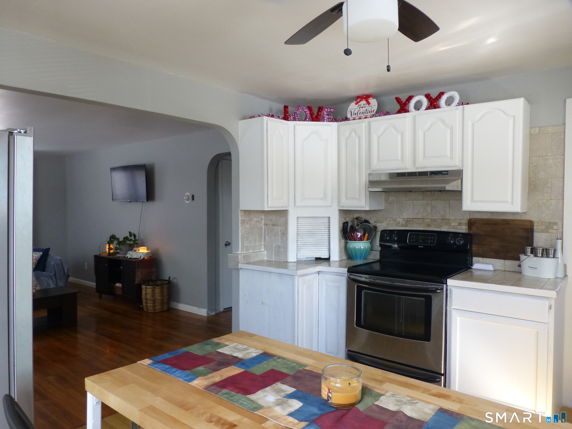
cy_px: 214
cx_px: 286
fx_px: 397
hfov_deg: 71.6
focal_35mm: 24
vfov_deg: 56.8
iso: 200
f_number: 3.3
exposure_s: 1/60
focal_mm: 4.3
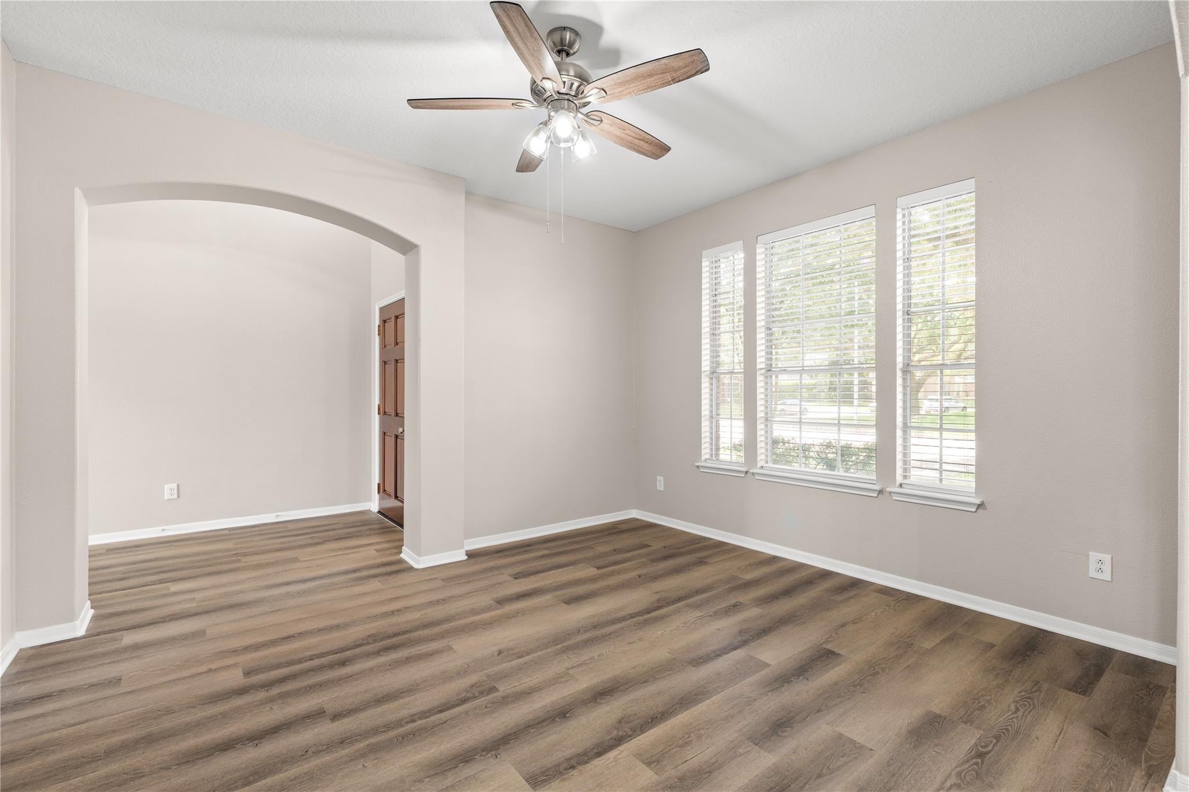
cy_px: 396
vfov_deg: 73.7
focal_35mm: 16
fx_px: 528
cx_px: 594
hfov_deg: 96.7
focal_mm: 16
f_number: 9
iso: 200
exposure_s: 1.6
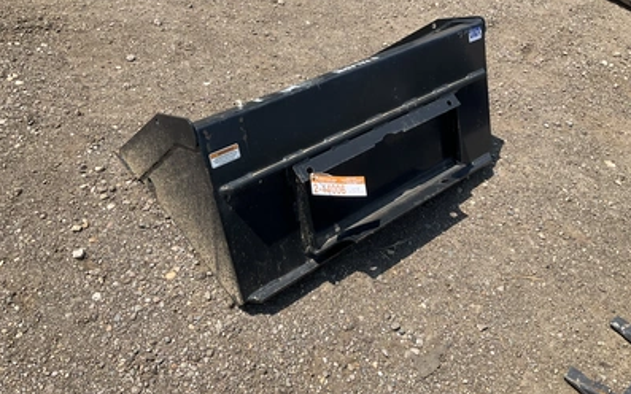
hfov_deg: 61.2
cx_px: 315
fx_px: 533
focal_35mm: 31
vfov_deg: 40.5
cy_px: 167
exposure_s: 1/1195
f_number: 1.8
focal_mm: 3
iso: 25
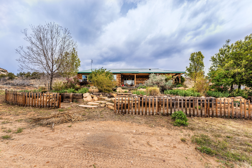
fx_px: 98
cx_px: 126
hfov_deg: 104.2
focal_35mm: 14
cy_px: 84
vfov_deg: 81.2
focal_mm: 14
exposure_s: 1/800
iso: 400
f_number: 7.1
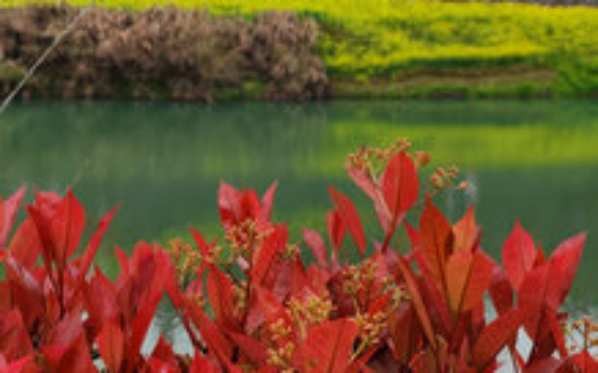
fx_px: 912
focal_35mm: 56
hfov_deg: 36.2
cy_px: -8
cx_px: 239
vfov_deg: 22.2
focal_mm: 6.92
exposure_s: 1/577
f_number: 1.9
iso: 50
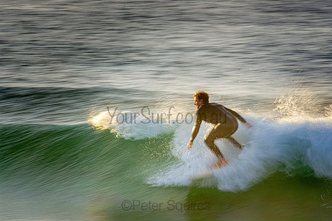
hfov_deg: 2.7
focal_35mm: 750
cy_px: 110
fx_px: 6918
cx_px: 166
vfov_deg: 1.8
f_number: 25
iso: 100
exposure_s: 1/20
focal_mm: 500
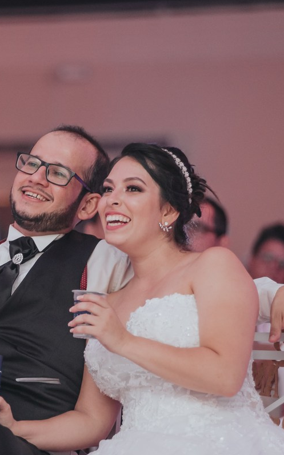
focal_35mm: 223
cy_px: 227
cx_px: 43
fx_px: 2764
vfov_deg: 9.4
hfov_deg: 5.9
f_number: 2.8
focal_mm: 145
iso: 1600
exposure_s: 1/125
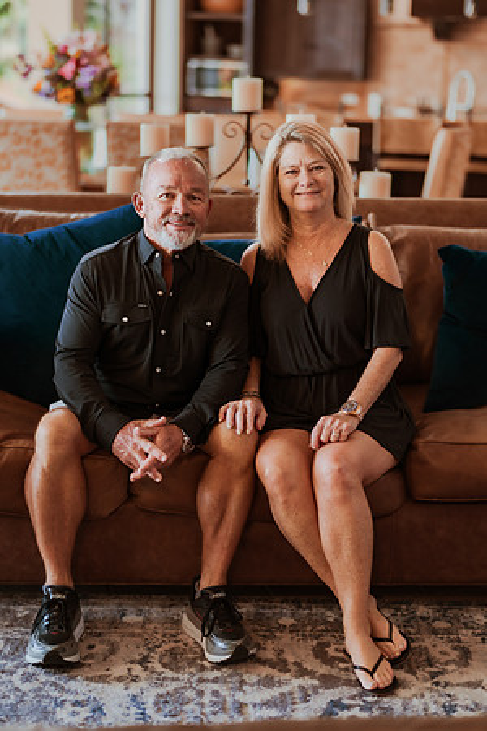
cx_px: 244
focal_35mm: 58
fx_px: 1177
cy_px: 366
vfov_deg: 34.5
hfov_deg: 23.4
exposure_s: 1/100
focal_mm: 58
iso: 250
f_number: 1.4
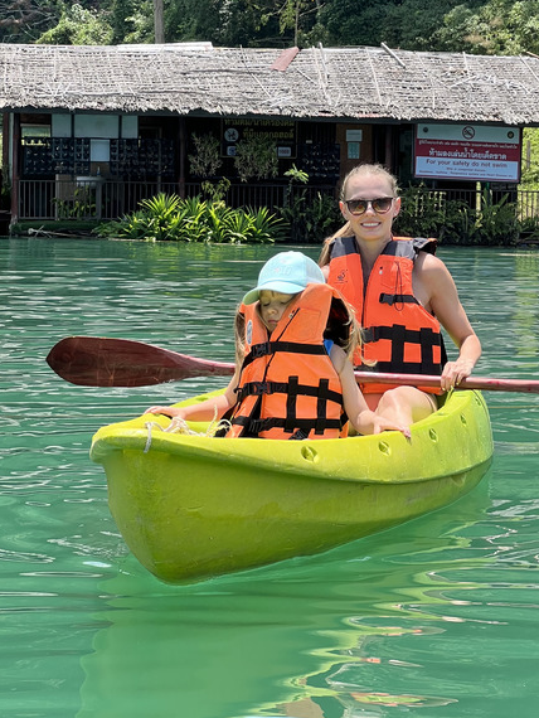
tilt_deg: -2.6
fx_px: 2241
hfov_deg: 13.7
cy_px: 246
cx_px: 354
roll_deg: -1.1
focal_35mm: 108
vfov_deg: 18.2
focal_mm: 9
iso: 32
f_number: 2.8
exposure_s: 1/296
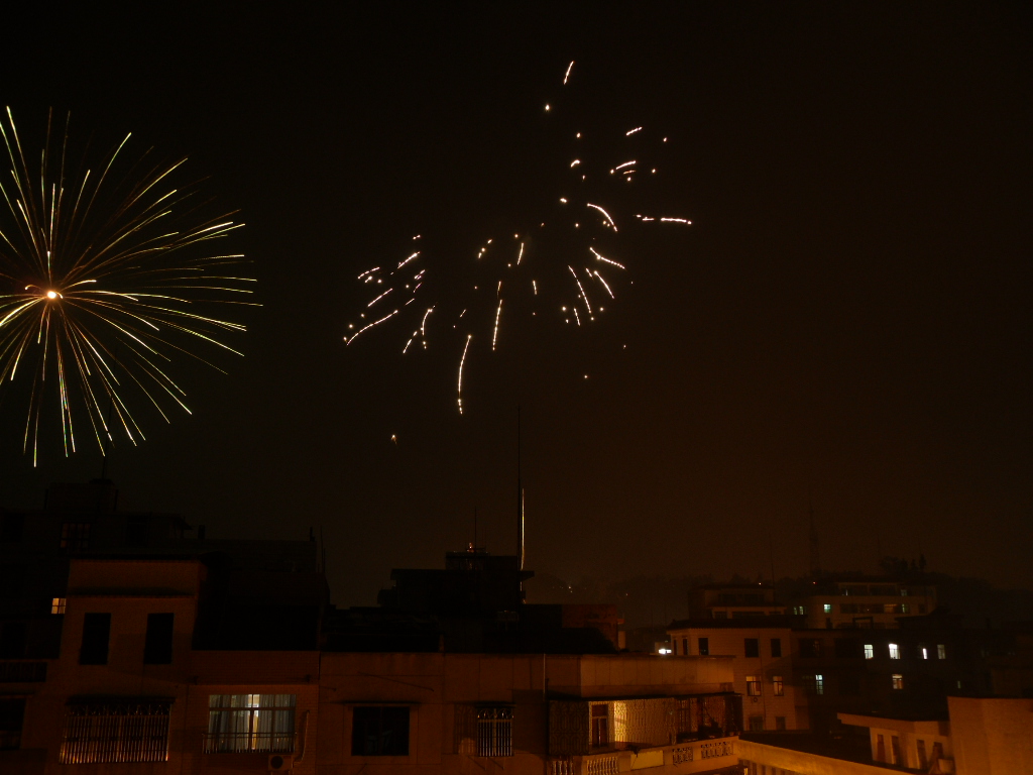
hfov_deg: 42.1
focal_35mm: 45
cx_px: 516
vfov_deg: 32.2
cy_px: 388
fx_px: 1343
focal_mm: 6.3
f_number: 3.5
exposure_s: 4
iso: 100
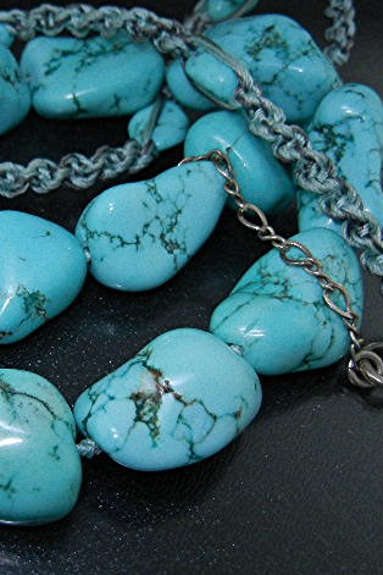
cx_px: 78
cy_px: 287
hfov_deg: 27.5
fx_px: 766
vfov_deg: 41.1
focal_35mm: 48
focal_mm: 6.2
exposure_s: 1/30
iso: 407
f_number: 7.2
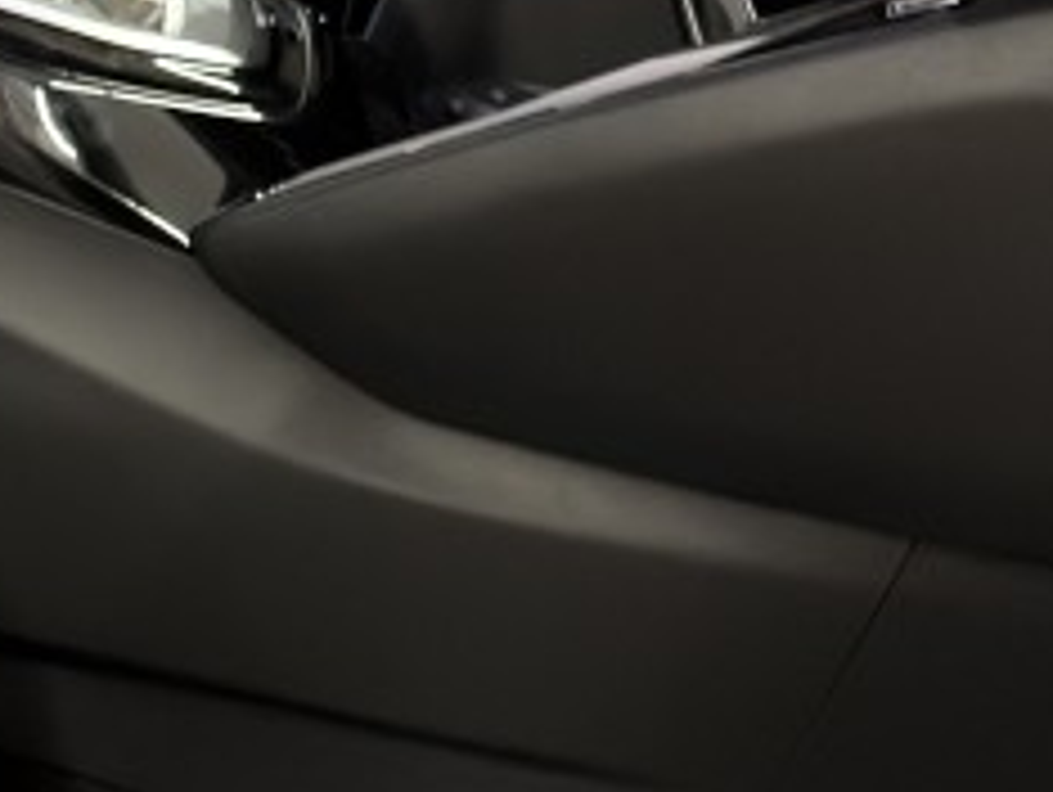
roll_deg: -7.3
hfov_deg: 16.3
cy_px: 220
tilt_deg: -28.7
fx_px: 3197
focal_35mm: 105
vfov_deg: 14.1
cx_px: -716
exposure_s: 1/25
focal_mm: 6.76
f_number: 1.78
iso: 500
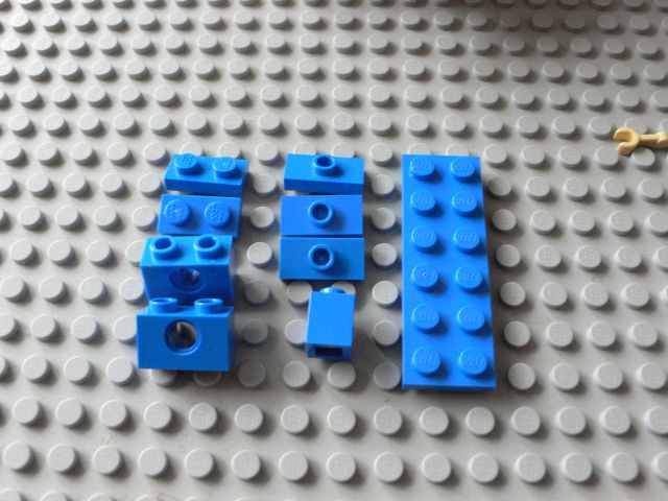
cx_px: 334
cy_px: 250
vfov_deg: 41.8
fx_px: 656
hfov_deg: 54.0
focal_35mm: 34
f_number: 2.8
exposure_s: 1/8
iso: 200
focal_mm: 6.3
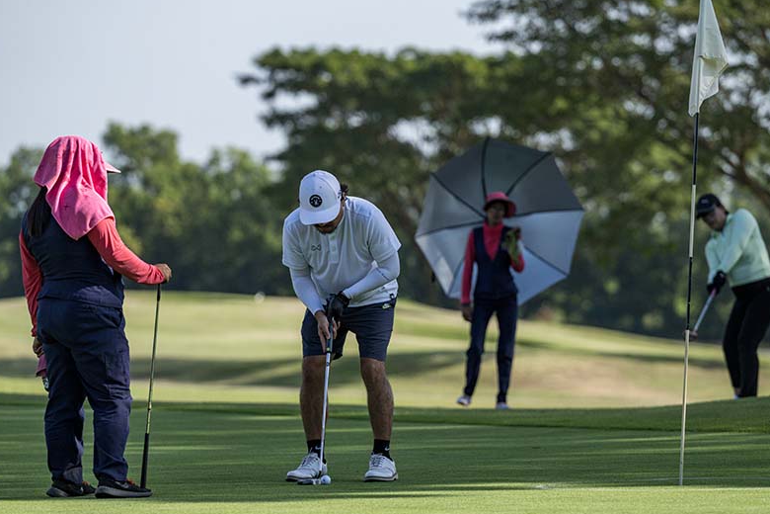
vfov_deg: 5.6
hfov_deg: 8.4
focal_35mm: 246
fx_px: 5261
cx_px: 429
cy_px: 244
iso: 800
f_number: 4
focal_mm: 200
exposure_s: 1/5000
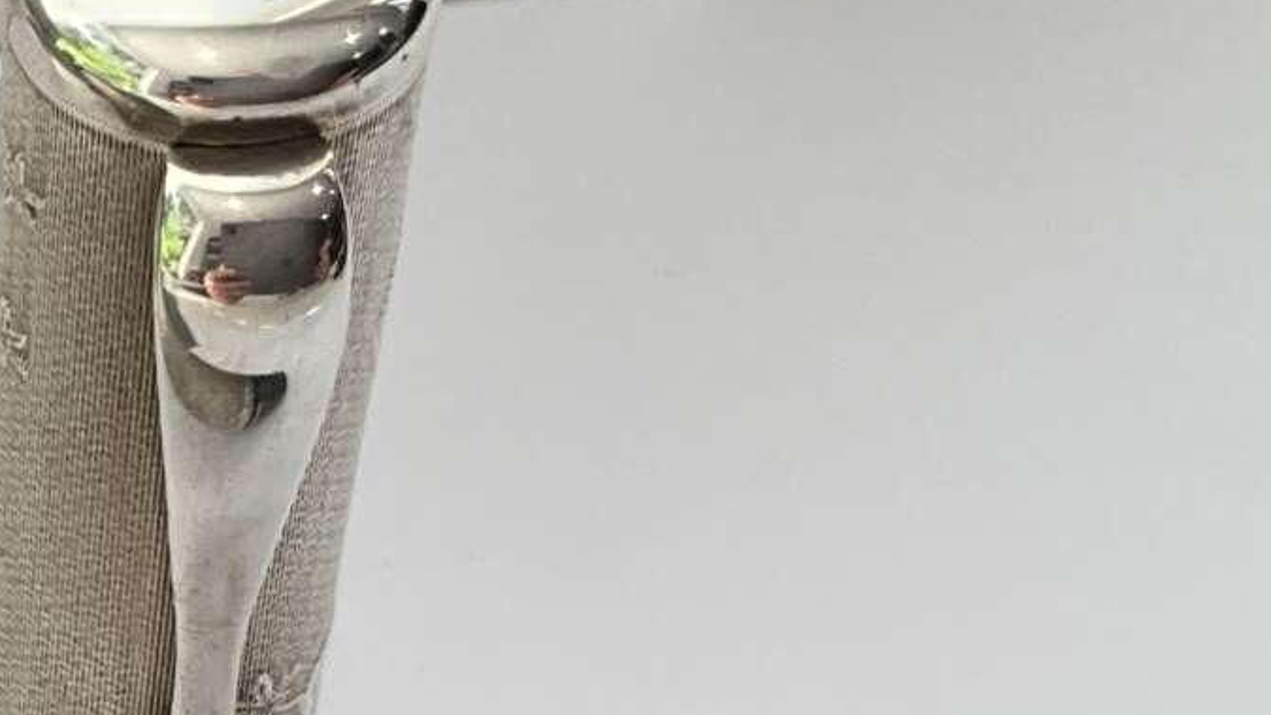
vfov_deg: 10.0
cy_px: 702
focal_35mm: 120
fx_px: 4044
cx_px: -737
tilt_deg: -51.4
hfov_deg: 16.1
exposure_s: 1/100
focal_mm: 3
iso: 25
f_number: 1.8
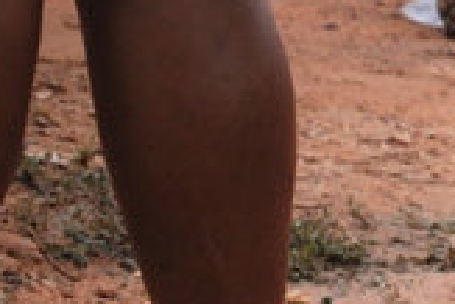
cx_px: 720
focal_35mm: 323
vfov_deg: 4.3
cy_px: -17
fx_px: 4085
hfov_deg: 6.3
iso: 100
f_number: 5.6
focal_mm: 55
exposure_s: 1/60
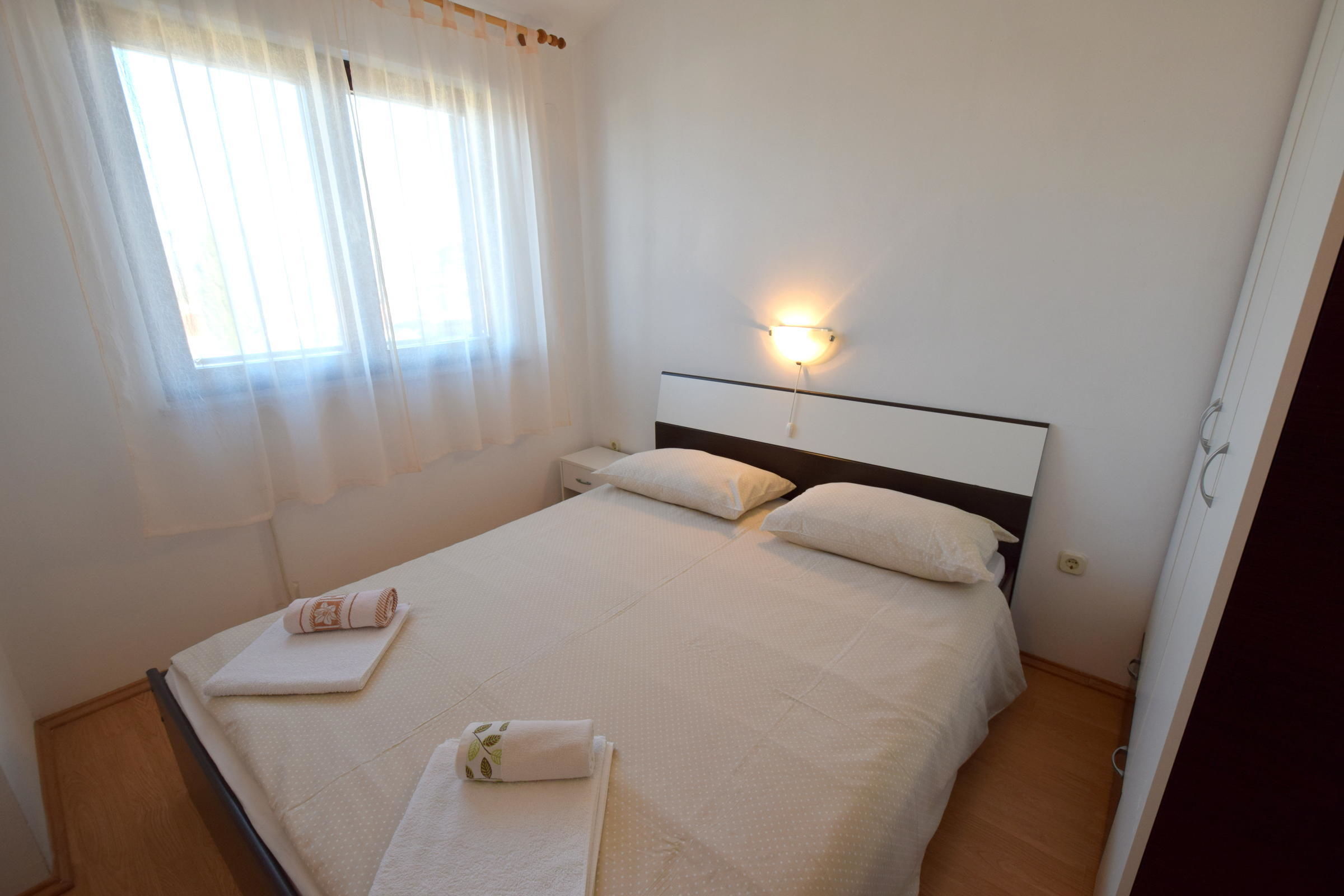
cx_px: 672
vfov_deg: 77.3
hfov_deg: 100.4
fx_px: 560
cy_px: 448
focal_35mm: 15
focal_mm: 10
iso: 400
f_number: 5.6
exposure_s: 1/125
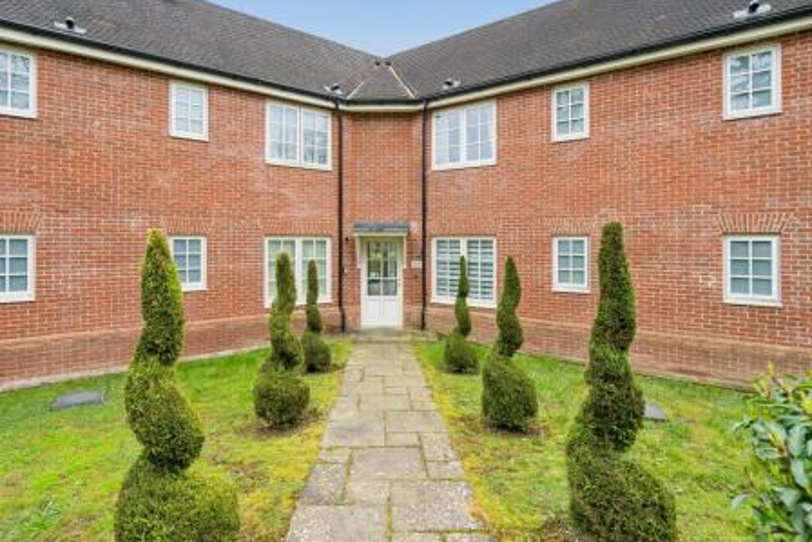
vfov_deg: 70.4
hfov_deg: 93.2
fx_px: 384
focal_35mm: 17
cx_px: 388
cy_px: 284
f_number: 8
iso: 640
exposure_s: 1/200
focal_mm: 16
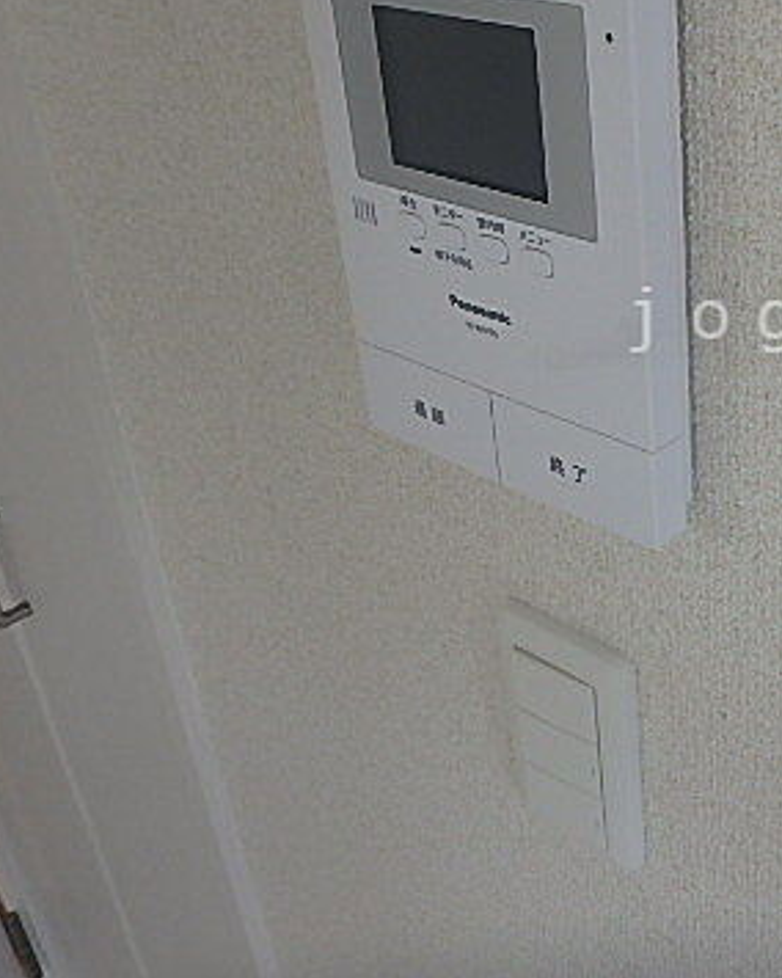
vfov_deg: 48.2
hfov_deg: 35.5
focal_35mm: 37
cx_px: 818
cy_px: 320
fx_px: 1070
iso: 200
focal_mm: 3.7
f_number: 3.5
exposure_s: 1/50
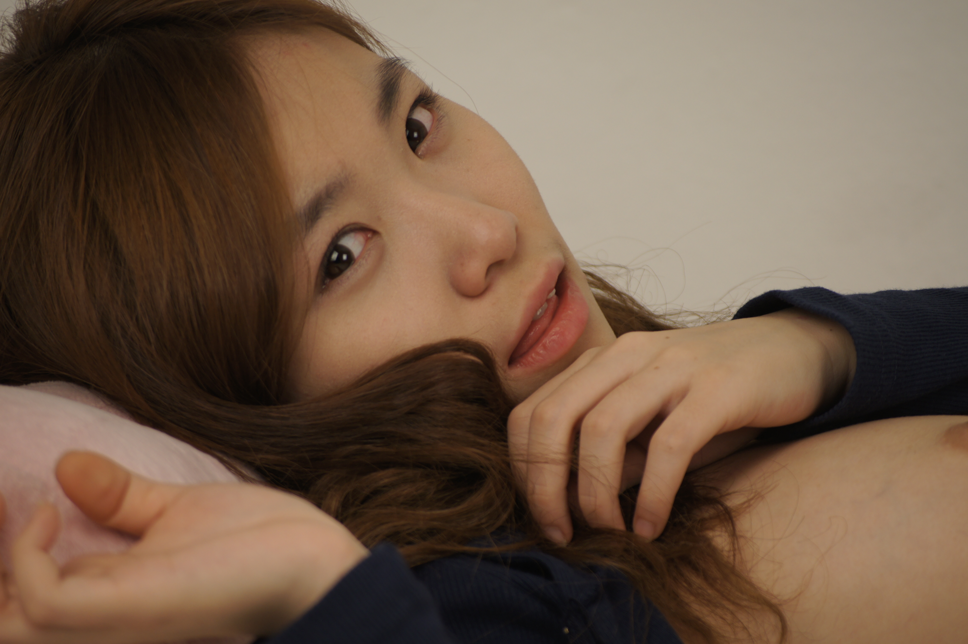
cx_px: 484
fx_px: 6046
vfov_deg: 6.1
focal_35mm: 225
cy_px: 322
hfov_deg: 9.2
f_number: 5
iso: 200
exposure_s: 1/125
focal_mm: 150
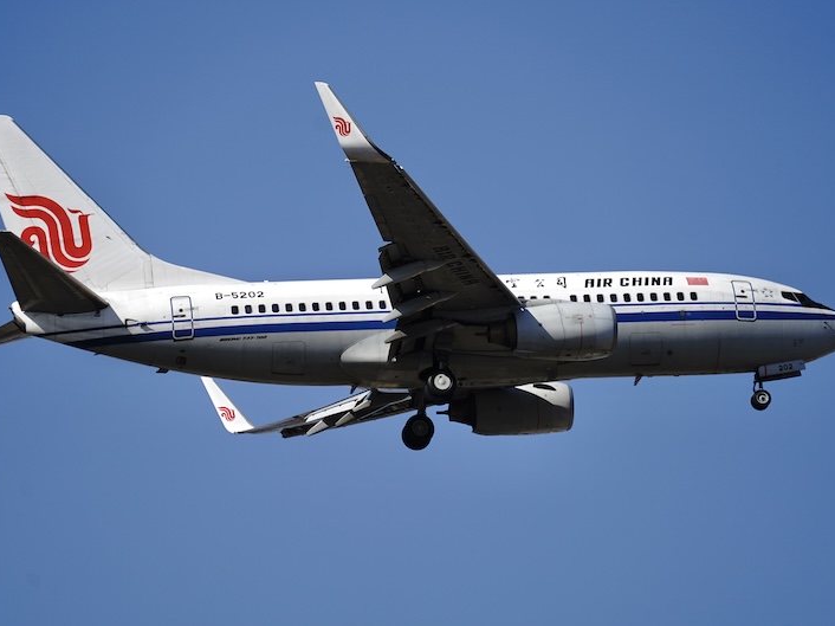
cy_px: 313
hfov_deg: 7.8
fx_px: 6149
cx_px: 404
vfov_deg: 5.8
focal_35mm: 255
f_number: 5.6
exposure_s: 1/1250
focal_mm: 234
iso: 125
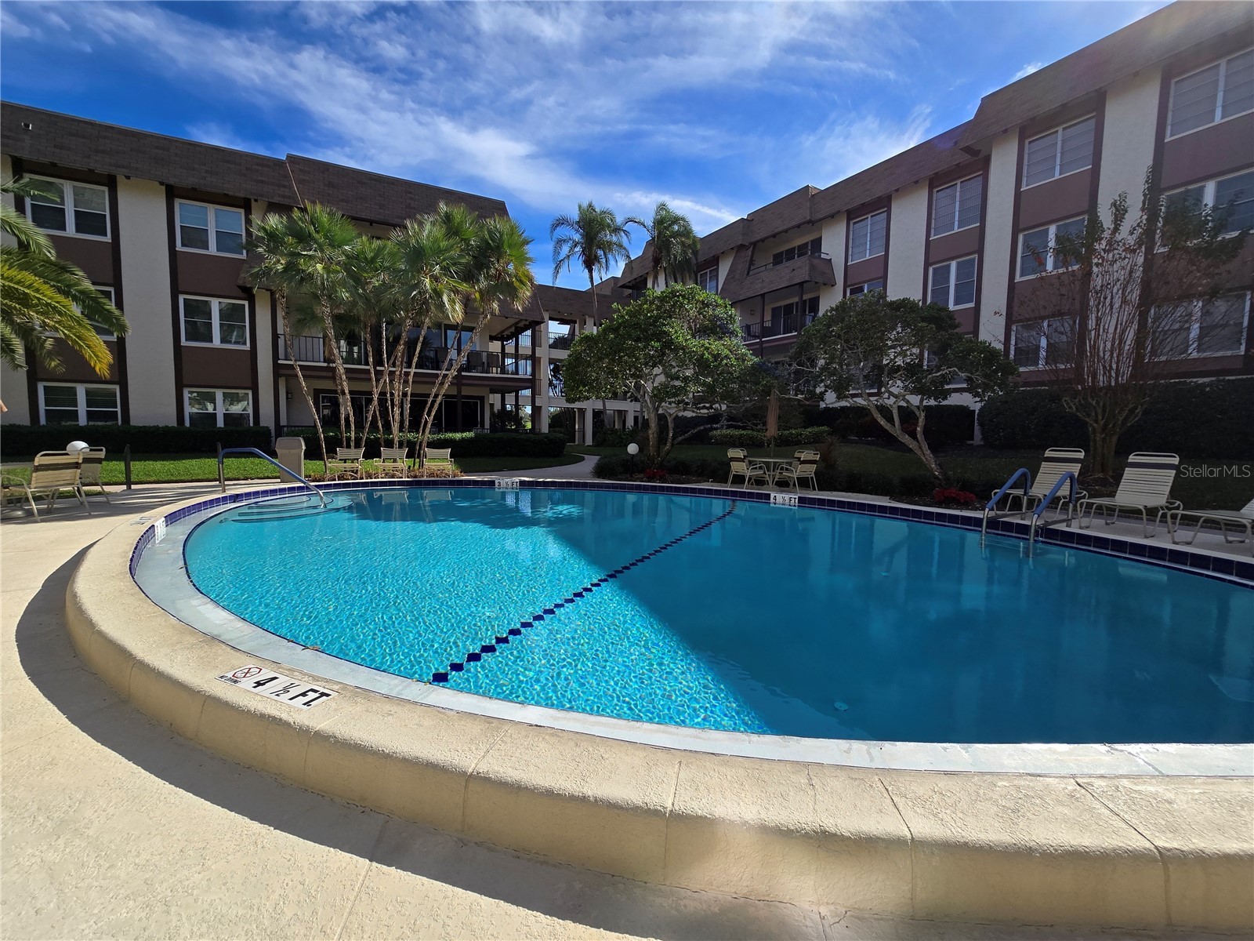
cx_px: 627
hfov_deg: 106.2
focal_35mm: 13
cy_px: 470
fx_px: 471
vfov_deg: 89.9
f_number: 2.2
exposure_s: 1/2767
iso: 50
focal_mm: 2.2
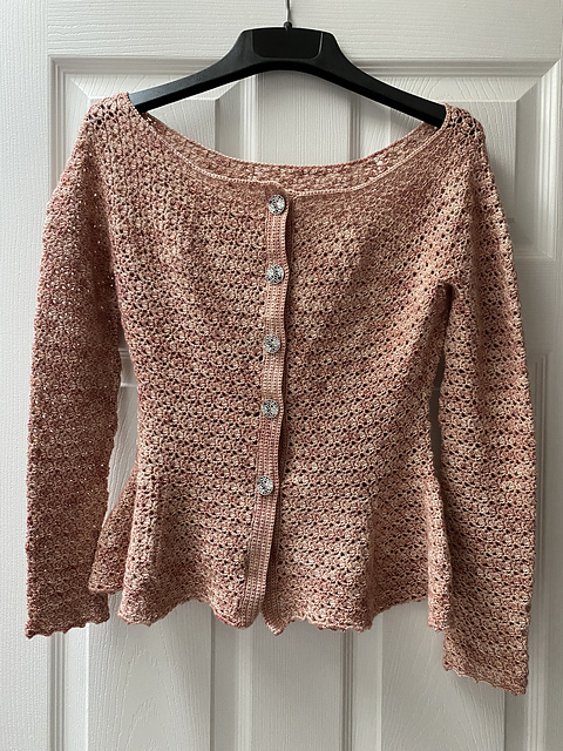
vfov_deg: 67.3
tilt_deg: -1.9
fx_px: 564
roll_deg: -0.8
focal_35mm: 26
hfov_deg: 53.1
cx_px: 282
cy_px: 376
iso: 400
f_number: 1.8
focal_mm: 4.25
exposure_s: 1/60
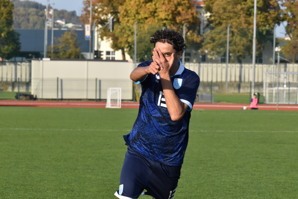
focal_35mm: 248
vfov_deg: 5.6
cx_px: 149
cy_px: 100
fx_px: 2048
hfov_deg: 8.3
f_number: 13
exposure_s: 1/500
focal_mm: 165
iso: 800
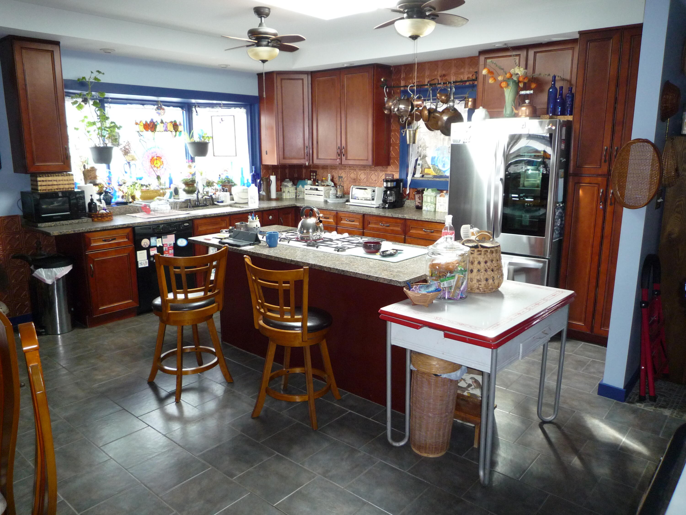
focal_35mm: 25
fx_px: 495
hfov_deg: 69.4
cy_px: 258
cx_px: 343
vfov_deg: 54.9
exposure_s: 1/30
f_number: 2.8
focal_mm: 4.4
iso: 250
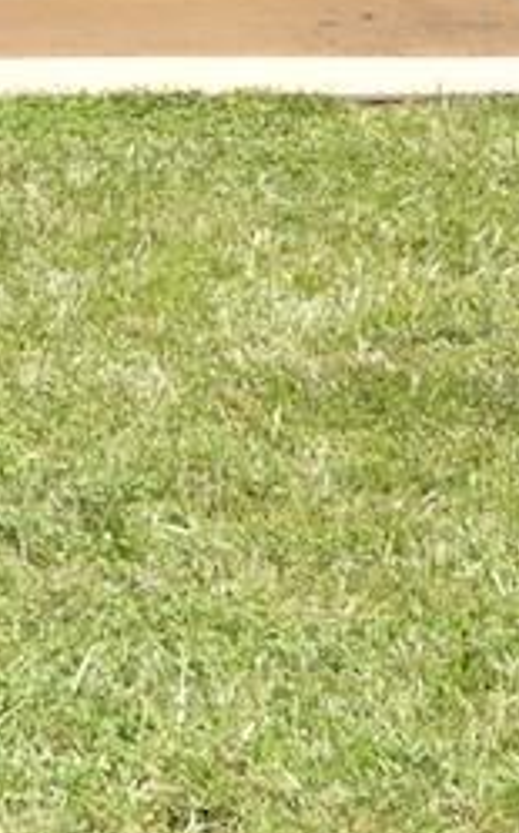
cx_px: -164
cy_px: -273
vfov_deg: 15.7
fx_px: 2860
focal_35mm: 126
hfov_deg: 10.2
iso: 400
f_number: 14
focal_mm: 20
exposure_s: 1/200
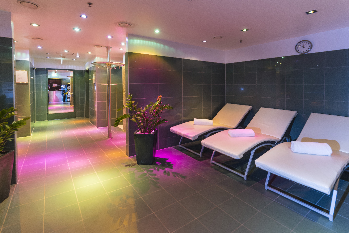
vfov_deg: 70.5
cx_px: 174
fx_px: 165
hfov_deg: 93.3
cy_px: 116
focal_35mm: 17
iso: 320
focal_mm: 17
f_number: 5
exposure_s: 1/3
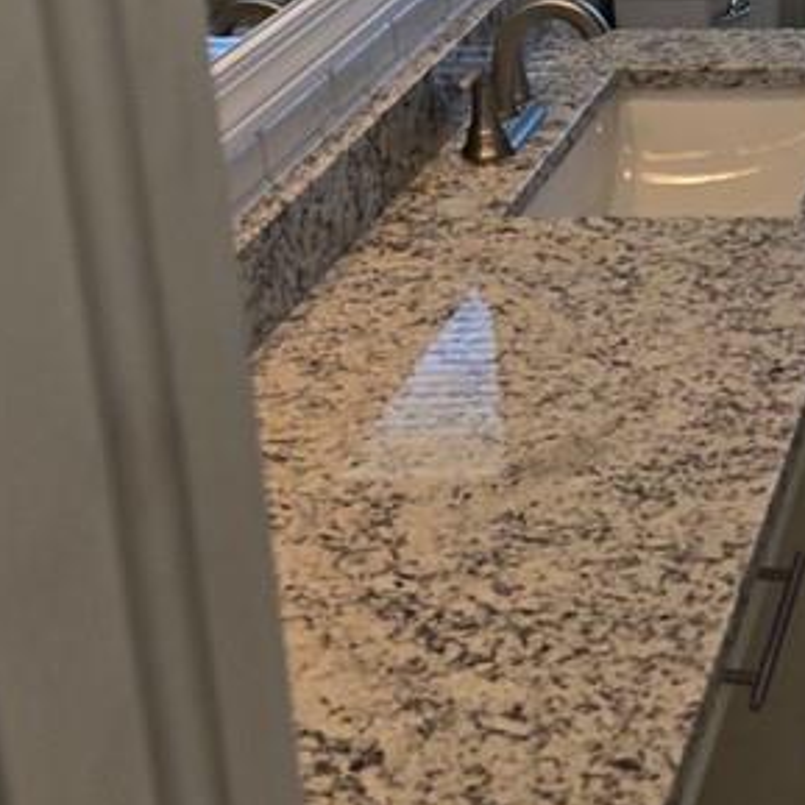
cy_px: -117
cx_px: 1061
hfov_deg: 21.6
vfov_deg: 22.4
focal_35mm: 72
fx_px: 1894
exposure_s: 1/120
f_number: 1.7
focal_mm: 6.3
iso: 50
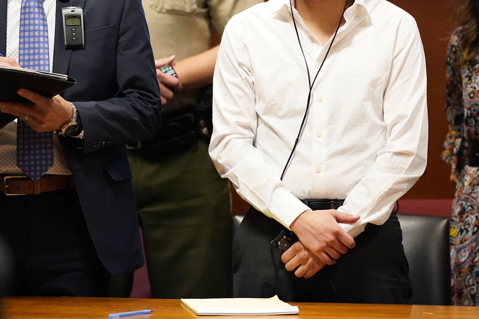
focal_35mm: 218
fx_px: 2900
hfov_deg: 9.4
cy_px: 63
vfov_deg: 6.3
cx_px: 316
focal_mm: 123
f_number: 2.8
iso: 6400
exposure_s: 1/320
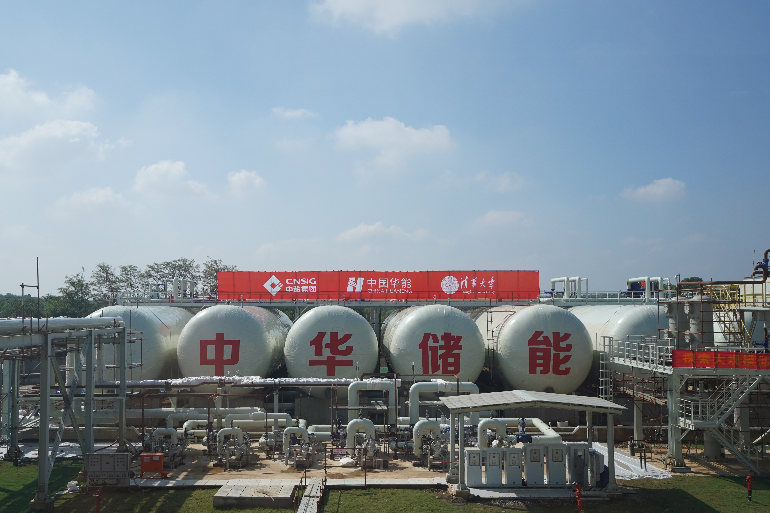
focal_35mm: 40
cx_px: 357
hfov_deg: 48.4
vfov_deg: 33.4
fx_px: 855
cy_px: 276
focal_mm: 35
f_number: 6.3
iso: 640
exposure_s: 1/3200
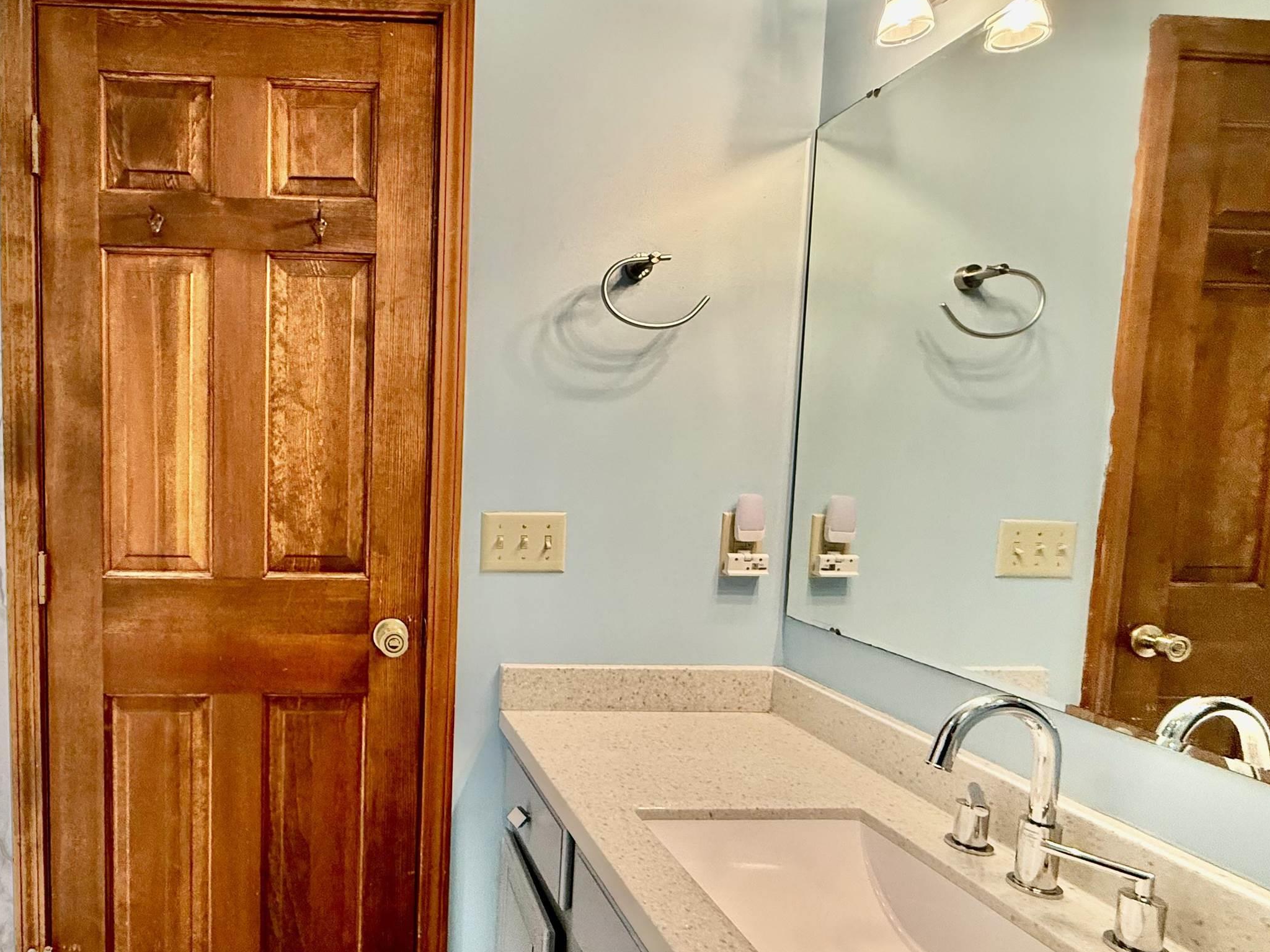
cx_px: 355
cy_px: 509
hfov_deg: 74.7
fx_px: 770
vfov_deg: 63.4
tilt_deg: -3.8
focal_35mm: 21
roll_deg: -1.2
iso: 320
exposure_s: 1/120
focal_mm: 2.22
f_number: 2.2
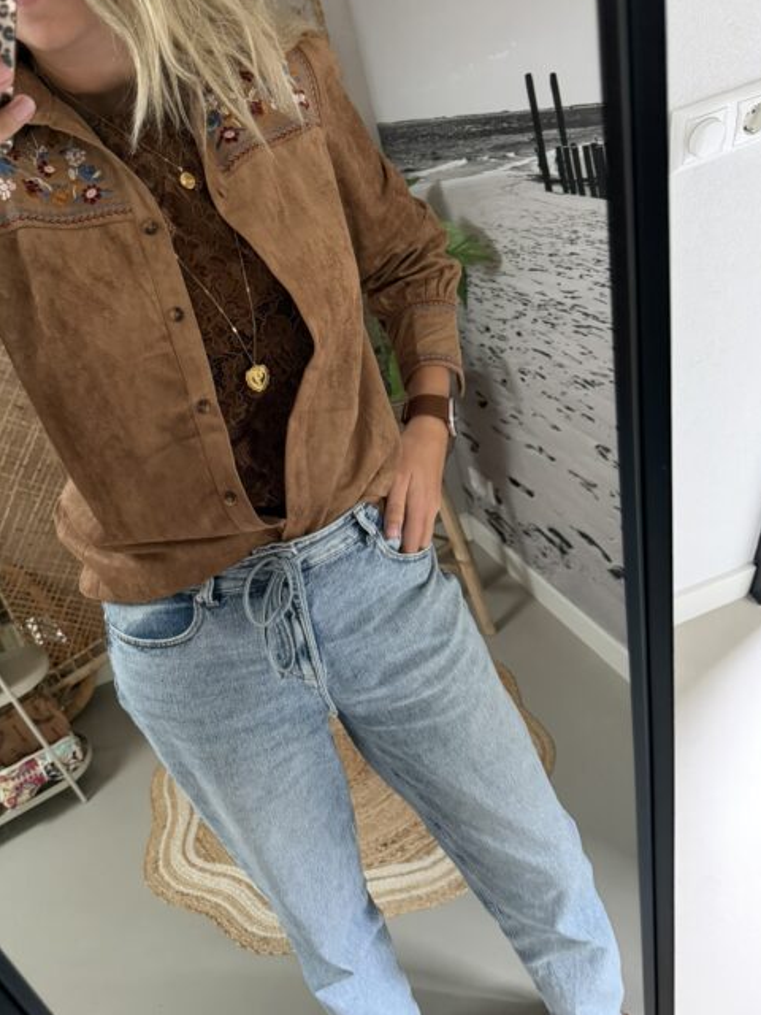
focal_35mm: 30
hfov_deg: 46.6
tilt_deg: -44.5
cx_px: 322
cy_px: 482
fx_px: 879
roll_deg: +12.7
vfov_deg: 59.9
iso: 1000
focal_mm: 6.76
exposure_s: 1/31
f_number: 1.78
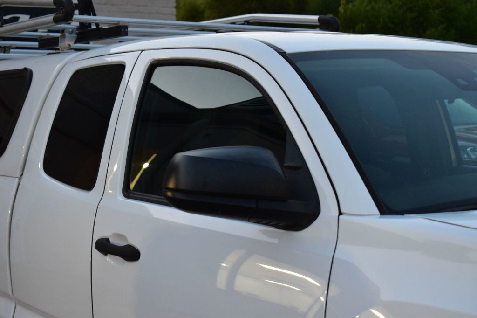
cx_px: 238
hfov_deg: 31.9
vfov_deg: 21.6
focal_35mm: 63
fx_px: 834
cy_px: 159
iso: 1400
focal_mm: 42
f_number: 6.3
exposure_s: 1/15
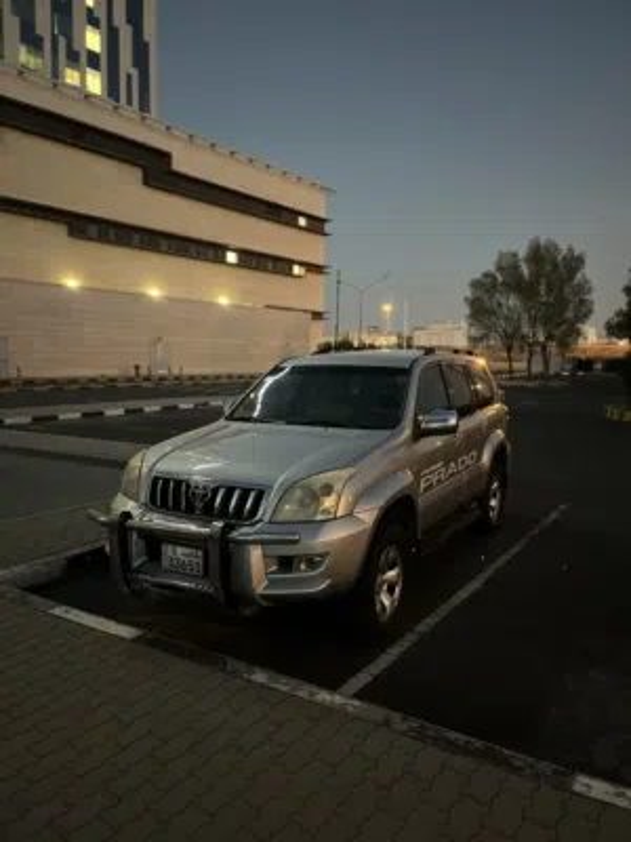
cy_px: 421
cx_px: 316
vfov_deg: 67.3
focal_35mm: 26
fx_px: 632
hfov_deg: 53.1
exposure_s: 1/14
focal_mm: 5.1
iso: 1250
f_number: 1.6
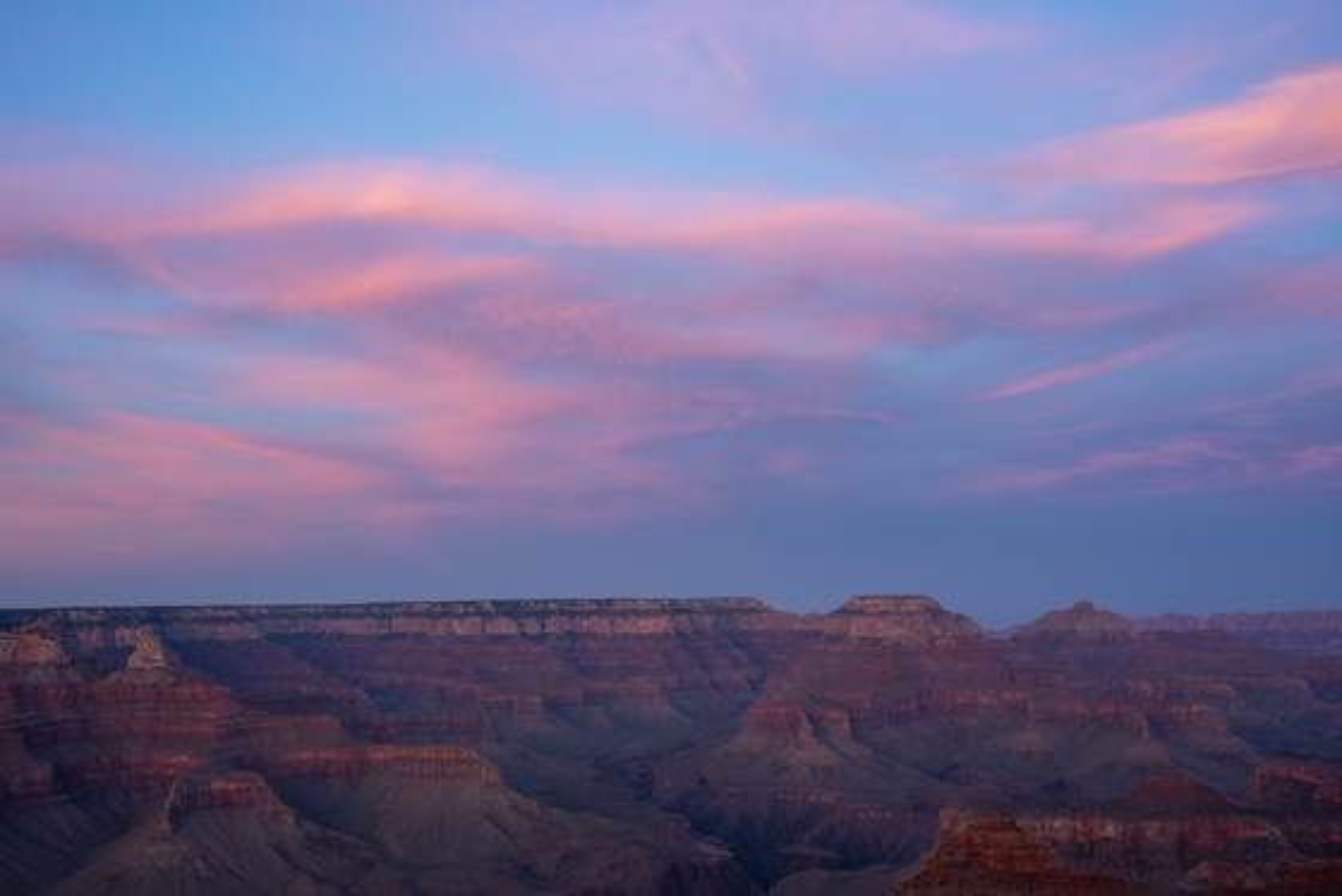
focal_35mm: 41
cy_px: 448
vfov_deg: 32.4
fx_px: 1544
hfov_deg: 47.0
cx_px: 671
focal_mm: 41.4
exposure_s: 1/1.67
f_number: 11
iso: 100
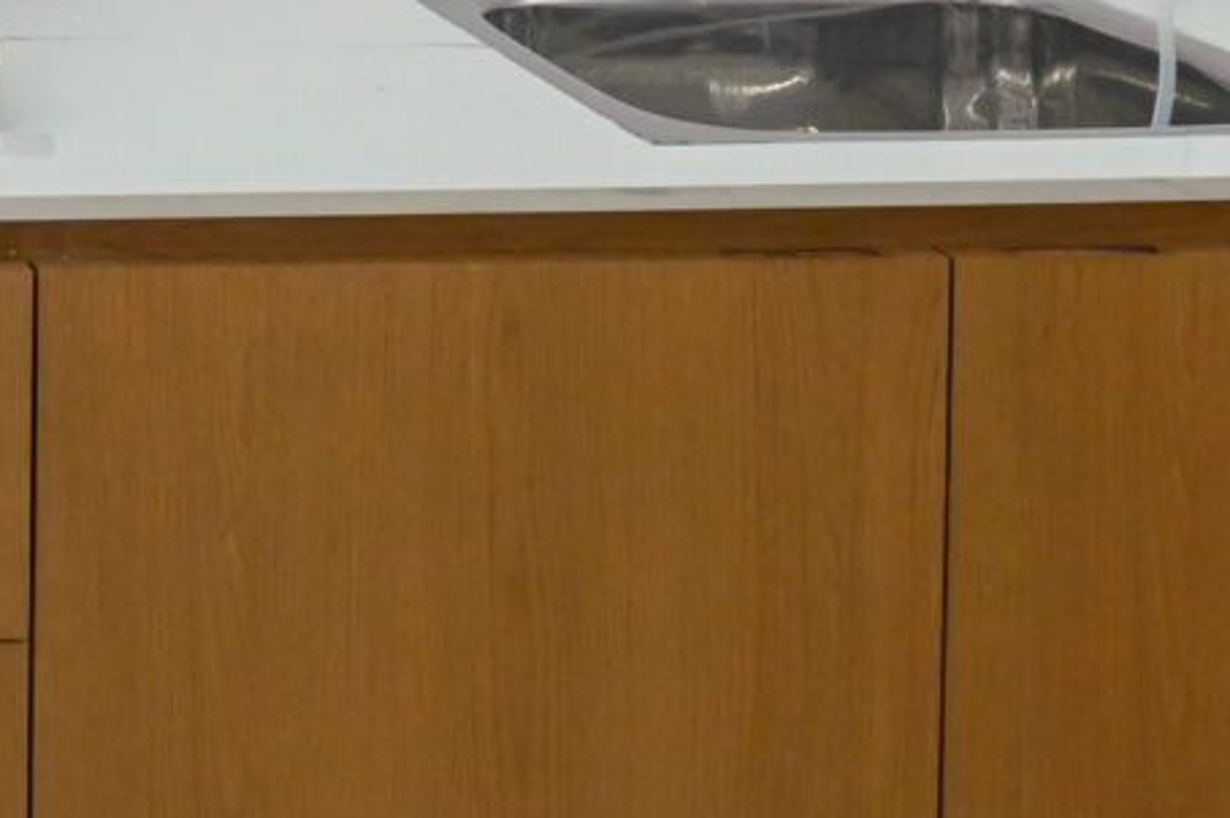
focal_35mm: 79
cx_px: -504
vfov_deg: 15.3
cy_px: -576
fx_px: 2697
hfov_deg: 22.2
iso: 2500
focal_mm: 14
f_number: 8
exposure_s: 1/125
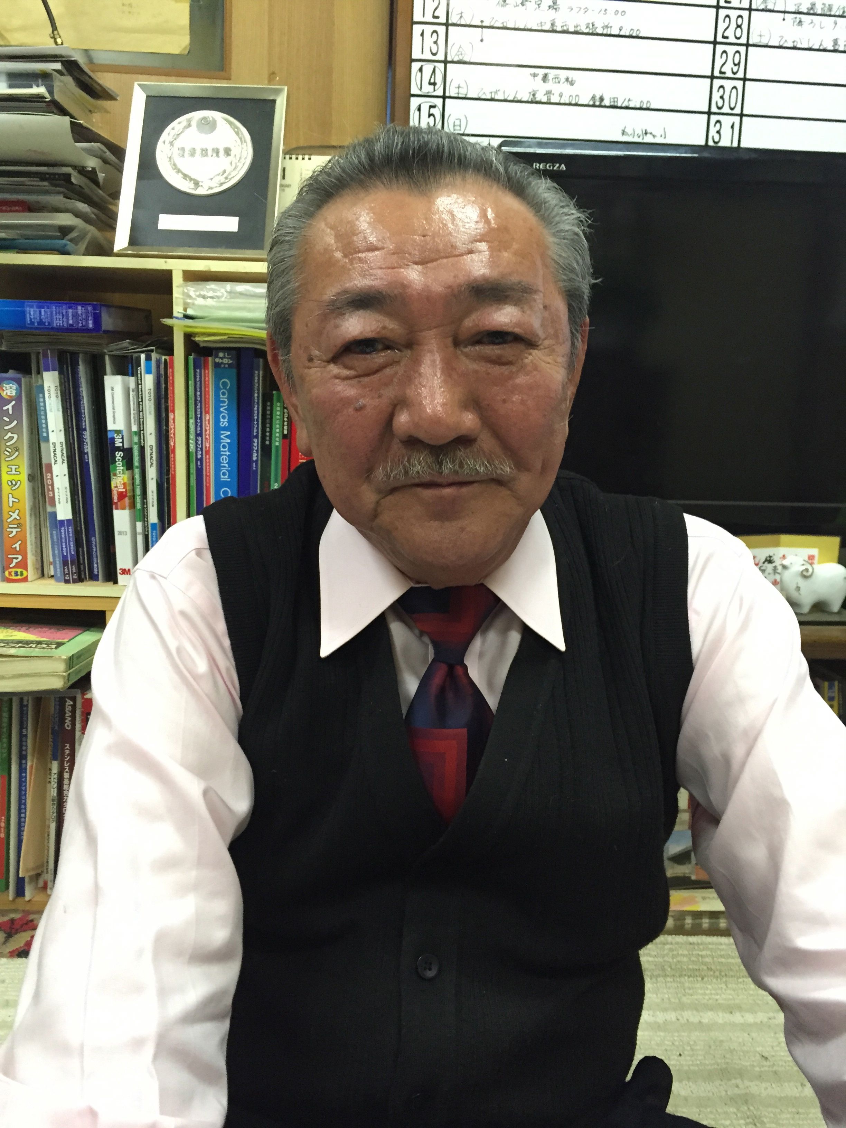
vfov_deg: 61.7
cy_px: 564
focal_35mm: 29
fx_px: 945
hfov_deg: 48.2
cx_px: 423
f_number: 2.2
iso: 250
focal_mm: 4.15
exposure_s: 1/30
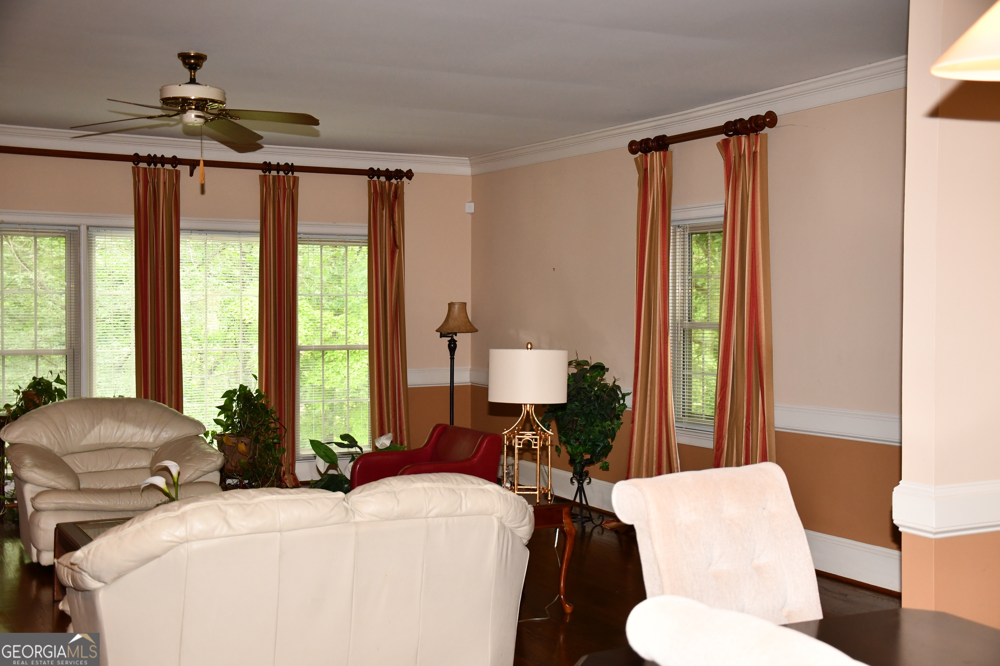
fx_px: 1250
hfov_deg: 43.6
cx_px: 500
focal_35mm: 45
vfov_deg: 29.9
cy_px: 333
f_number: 4.2
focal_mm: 30
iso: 900
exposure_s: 1/60
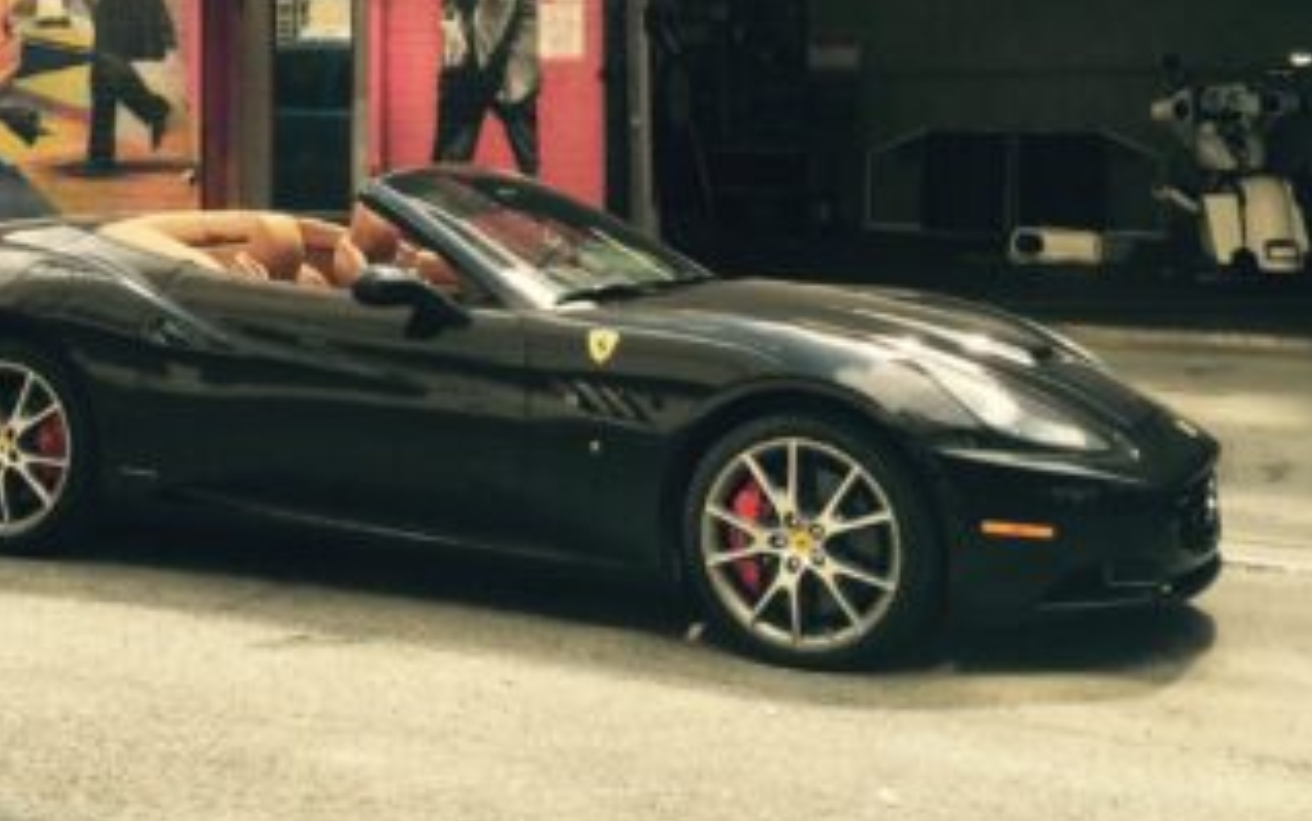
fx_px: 2075
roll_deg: -0.3
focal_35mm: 58
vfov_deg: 21.3
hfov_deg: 34.7
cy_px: -74
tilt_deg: +5.6
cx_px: 408
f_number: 2.2
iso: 32
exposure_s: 1/581
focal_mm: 4.15
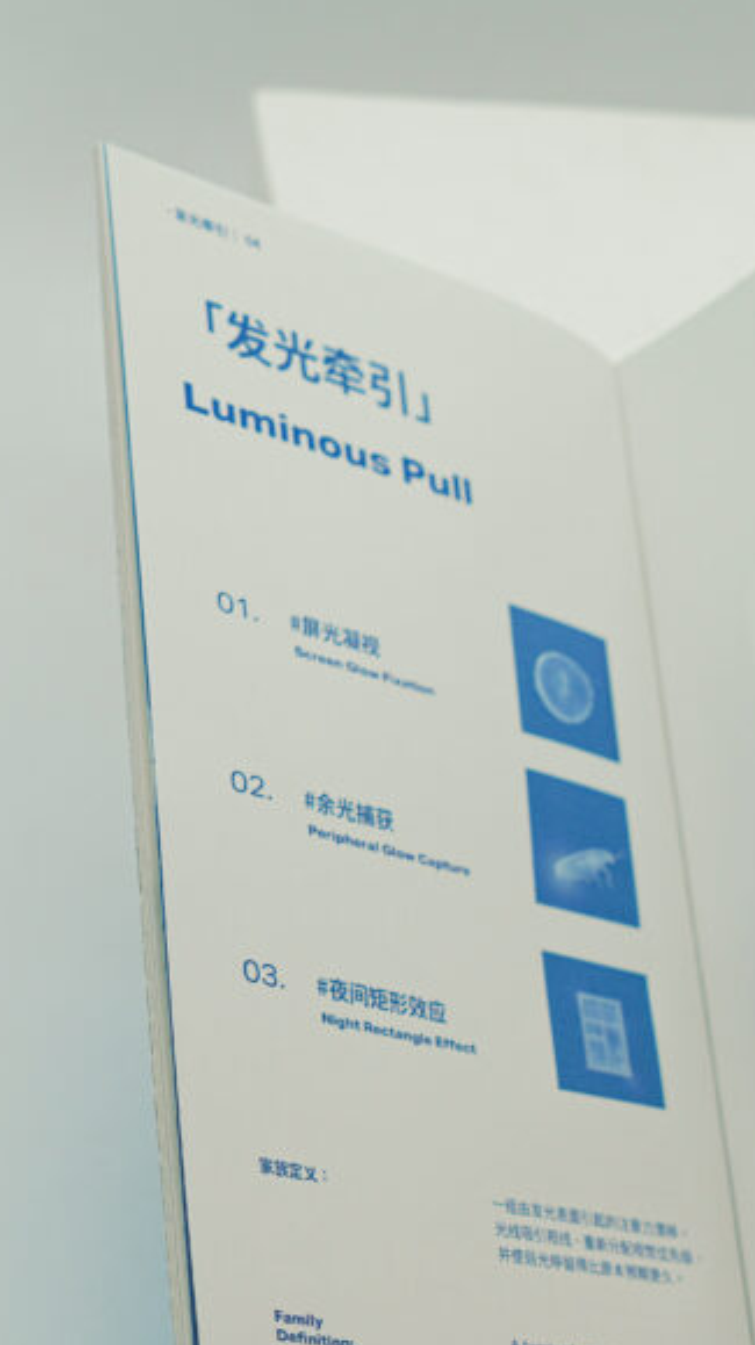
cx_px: 846
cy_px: 789
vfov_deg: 23.9
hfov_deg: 13.3
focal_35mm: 89
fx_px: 3173
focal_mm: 32
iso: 100
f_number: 5
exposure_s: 1/250
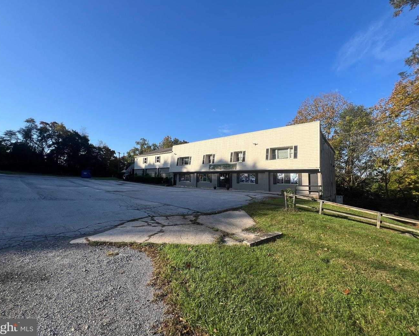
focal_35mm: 14
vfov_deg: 88.0
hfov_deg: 100.7
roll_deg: -0.6
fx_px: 174
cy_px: 163
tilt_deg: +4.9
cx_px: 212
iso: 32
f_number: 1.8
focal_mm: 1.57
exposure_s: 1/1575
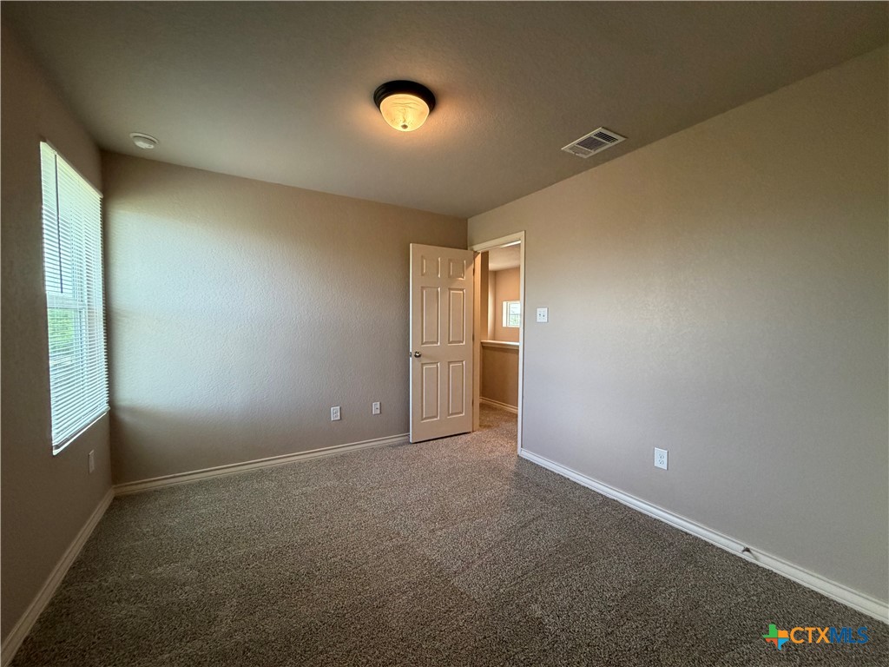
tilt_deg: -1.9
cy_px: 334
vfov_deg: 85.7
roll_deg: +0.0
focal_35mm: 14
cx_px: 444
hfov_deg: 102.1
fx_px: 360
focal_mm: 2.22
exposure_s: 1/120
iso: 320
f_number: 2.2
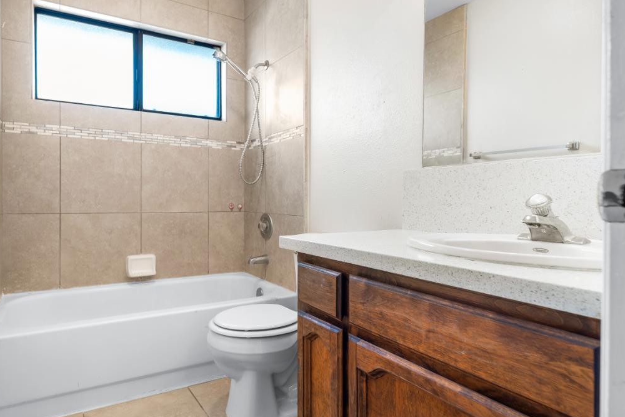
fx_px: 365
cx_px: 281
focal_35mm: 21
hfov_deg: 80.9
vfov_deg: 59.3
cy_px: 182
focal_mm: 14
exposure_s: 1/8
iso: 80
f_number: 5
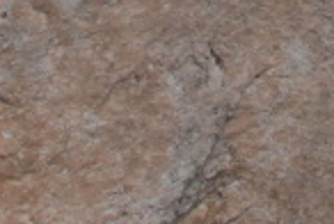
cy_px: -454
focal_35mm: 189
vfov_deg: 6.6
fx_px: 1757
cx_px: 268
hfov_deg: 10.8
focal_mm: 18
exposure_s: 1/800
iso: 800
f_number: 14
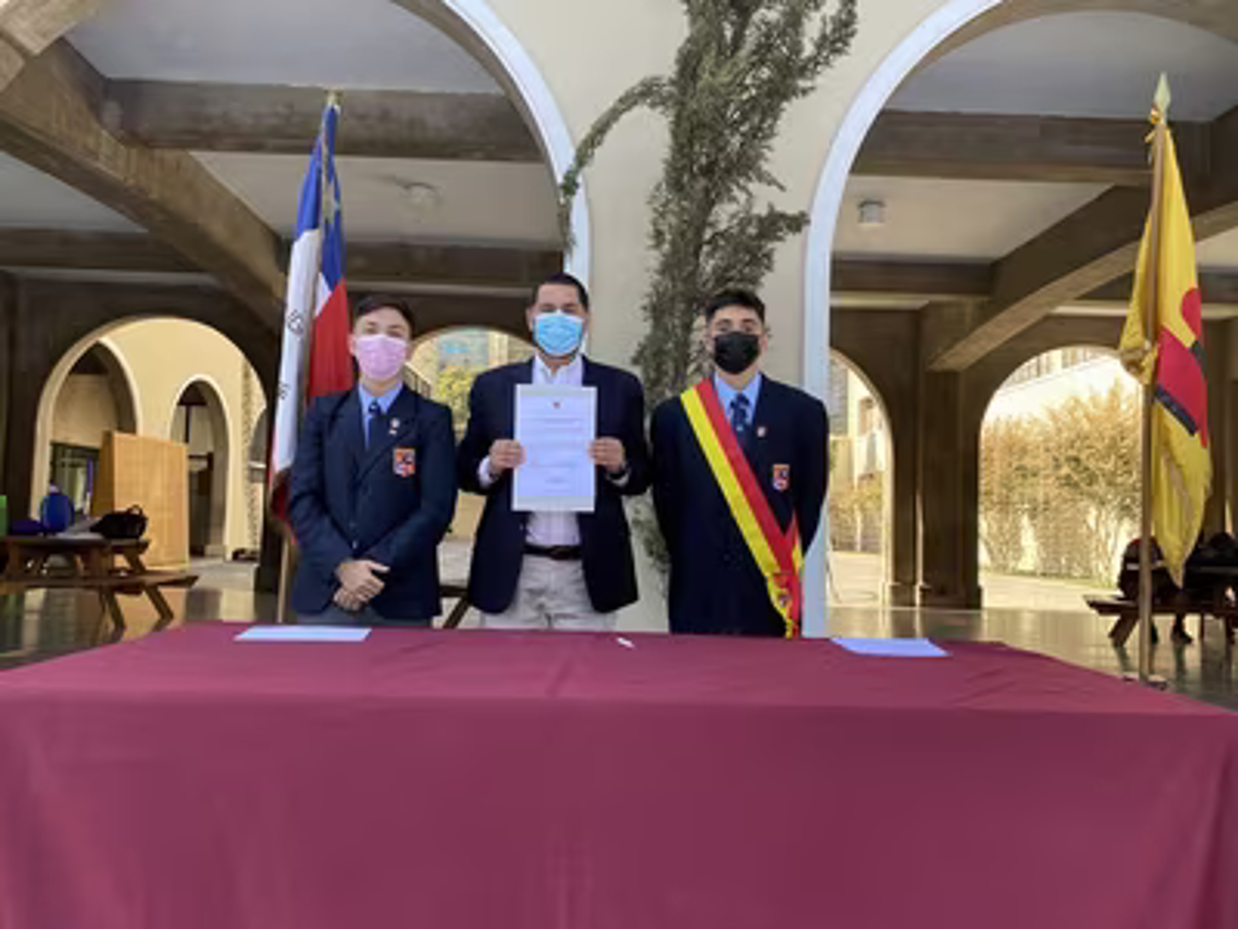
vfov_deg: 53.1
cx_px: 619
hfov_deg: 67.3
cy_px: 464
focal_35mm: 26
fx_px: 930
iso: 32
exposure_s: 1/327
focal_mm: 4.25
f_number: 1.8
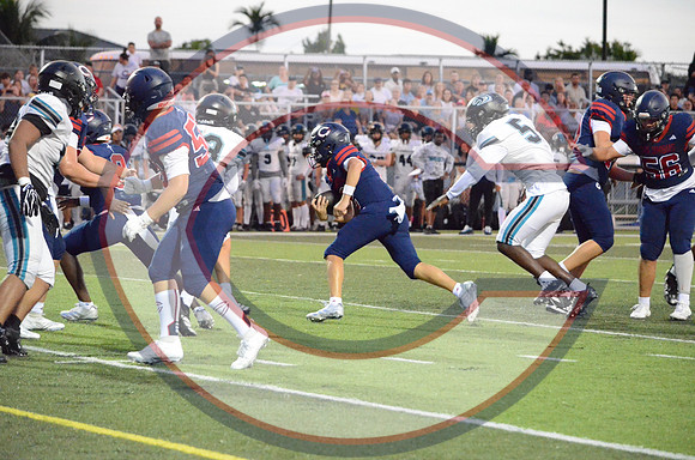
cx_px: 348
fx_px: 3467
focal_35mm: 180
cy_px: 230
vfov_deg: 7.6
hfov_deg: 11.4
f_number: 4.8
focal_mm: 120
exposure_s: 1/500
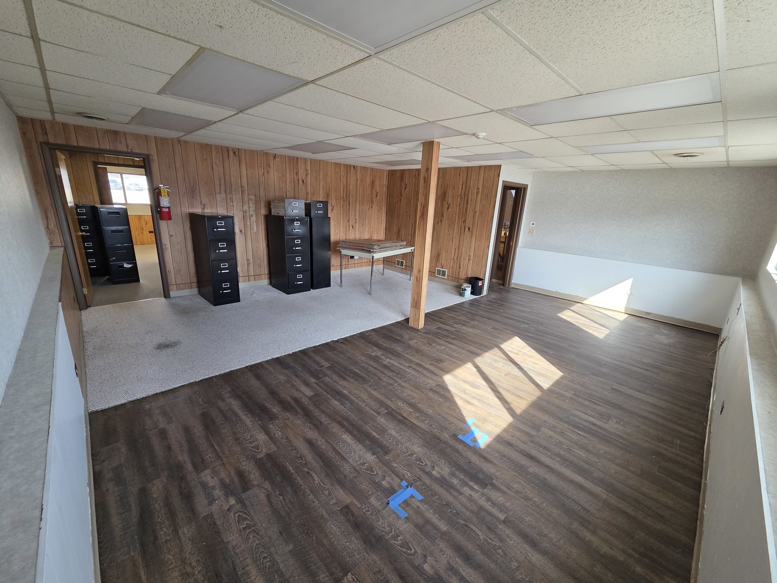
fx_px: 292
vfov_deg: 89.9
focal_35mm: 13
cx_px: 388
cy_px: 292
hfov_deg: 106.2
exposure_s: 1/120
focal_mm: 2.2
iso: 200
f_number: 2.2
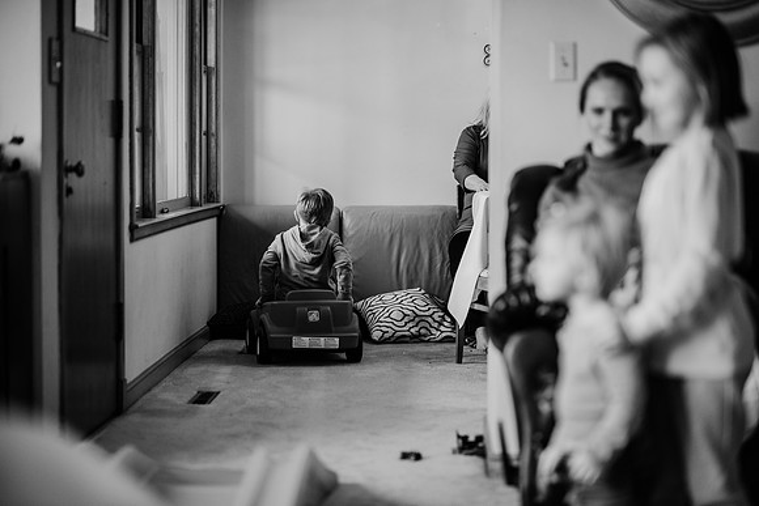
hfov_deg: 23.9
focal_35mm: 85
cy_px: 253
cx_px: 380
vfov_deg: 16.1
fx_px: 1792
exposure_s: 1/320
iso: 1000
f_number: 1.8
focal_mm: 85
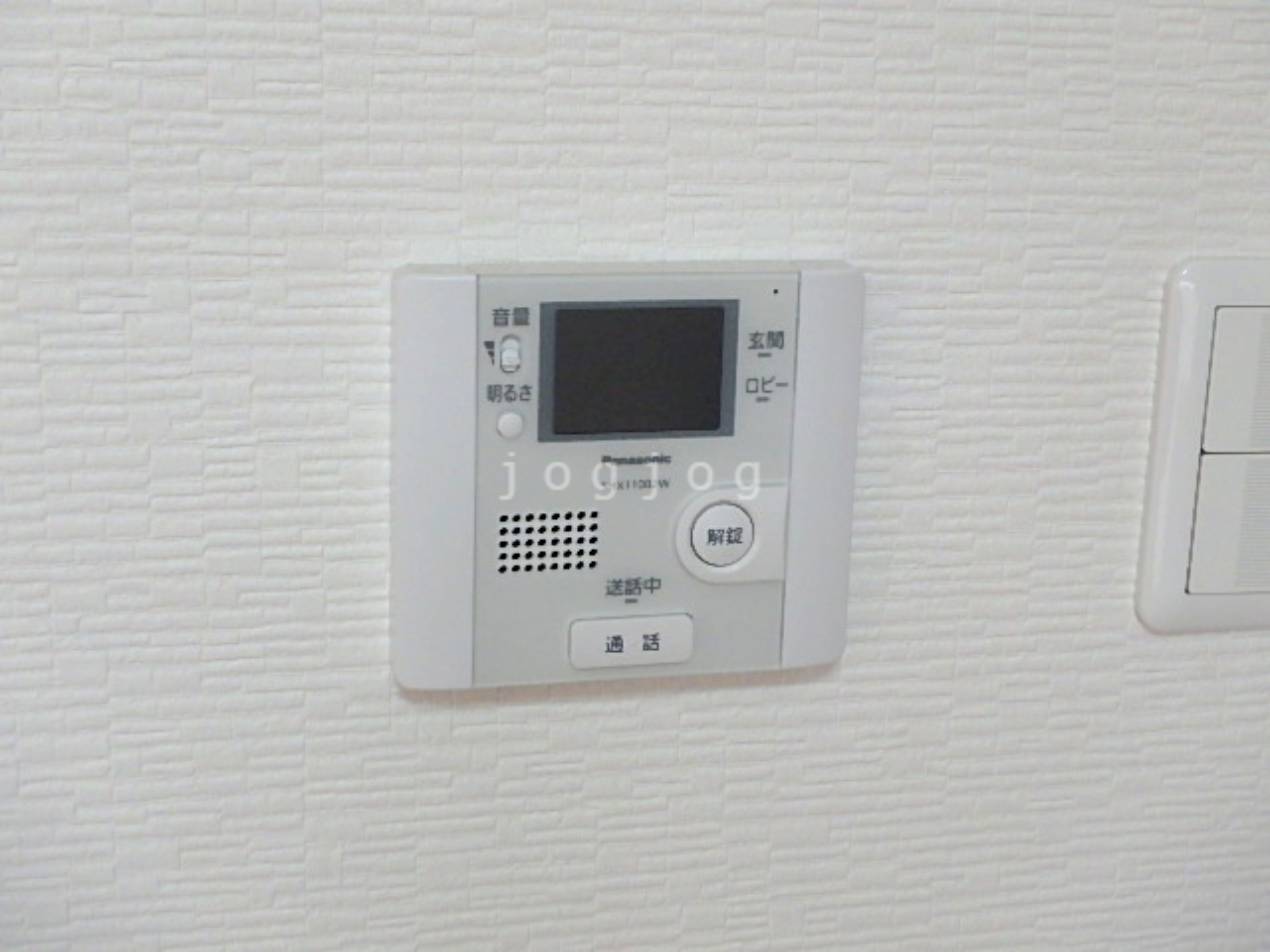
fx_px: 1798
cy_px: 476
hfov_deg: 38.9
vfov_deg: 29.7
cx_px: 635
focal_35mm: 49
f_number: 5.2
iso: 400
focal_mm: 8.7
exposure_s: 1/50
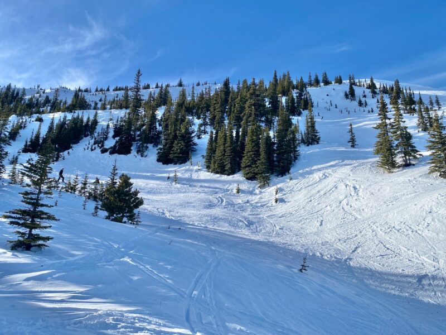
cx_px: 223
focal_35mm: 26
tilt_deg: +16.6
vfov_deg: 53.1
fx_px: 335
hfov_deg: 67.3
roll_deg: -1.3
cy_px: 168
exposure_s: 1/3125
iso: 32
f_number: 1.8
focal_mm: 4.25
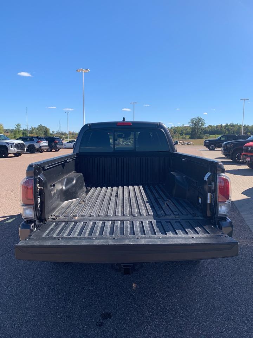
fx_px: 253
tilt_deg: -6.6
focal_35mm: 26
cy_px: 169
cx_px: 126
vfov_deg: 67.3
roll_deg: -0.4
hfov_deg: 53.1
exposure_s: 1/1880
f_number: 1.8
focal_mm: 4.25
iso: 25
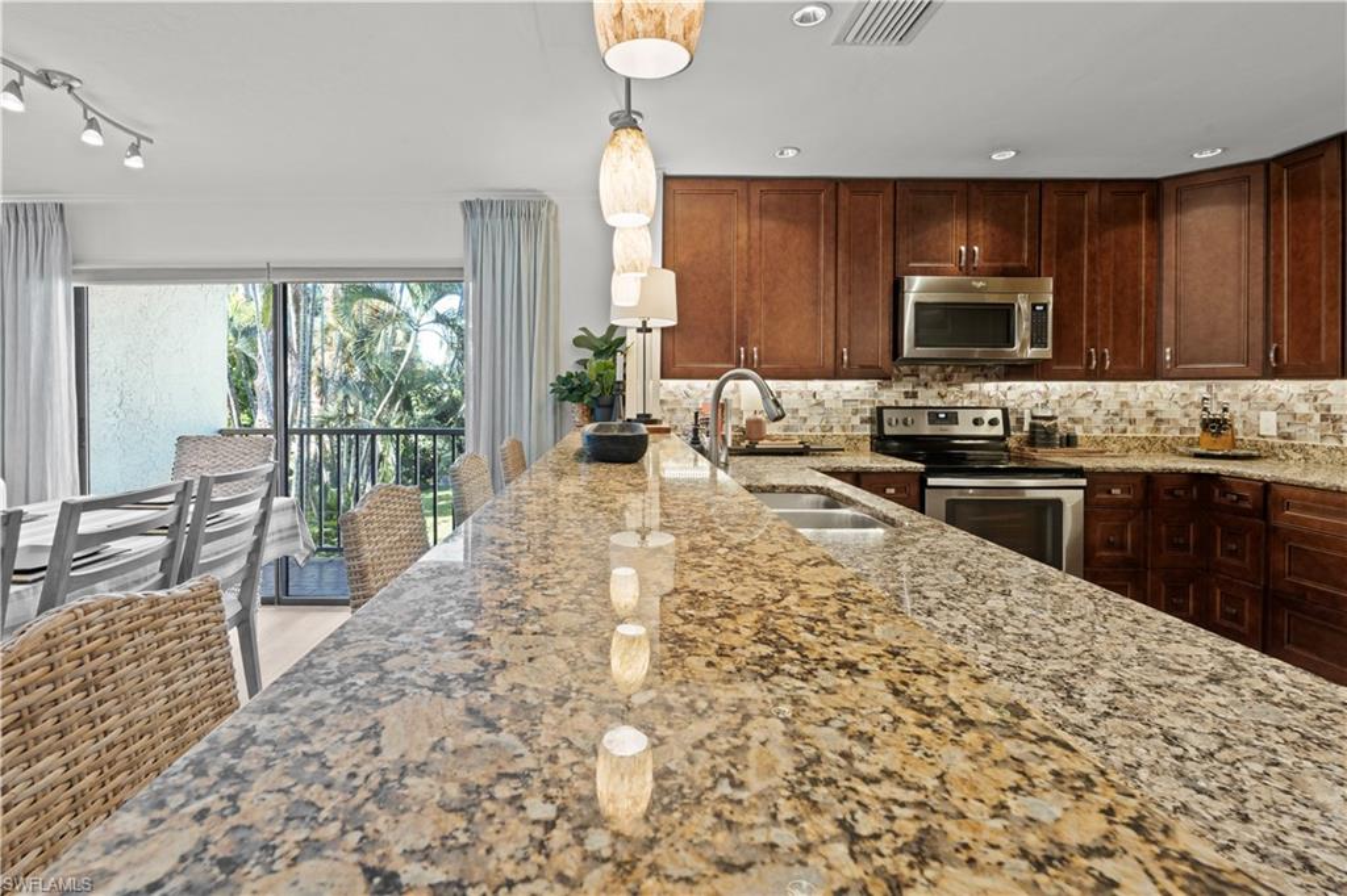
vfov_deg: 73.7
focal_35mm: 16
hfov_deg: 96.8
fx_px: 598
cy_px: 448
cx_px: 674
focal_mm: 16
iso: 640
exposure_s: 1/2
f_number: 13
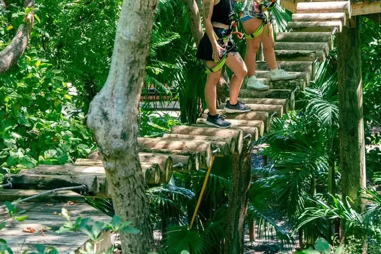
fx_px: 1429
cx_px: 256
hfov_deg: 15.2
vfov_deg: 10.1
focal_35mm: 135
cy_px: 10
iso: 1000
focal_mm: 58
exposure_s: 1/250
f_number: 5.6
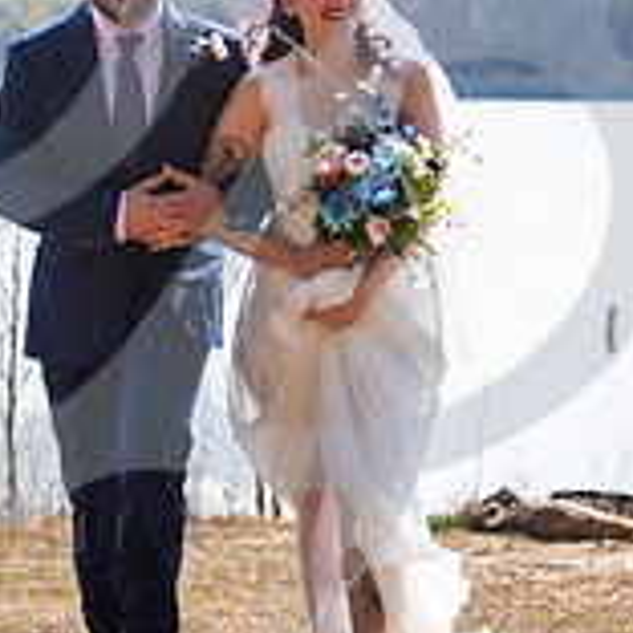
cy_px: 32
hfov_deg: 8.9
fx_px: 4055
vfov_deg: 8.9
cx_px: 248
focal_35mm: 196
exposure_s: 1/800
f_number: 2.8
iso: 100
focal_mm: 80
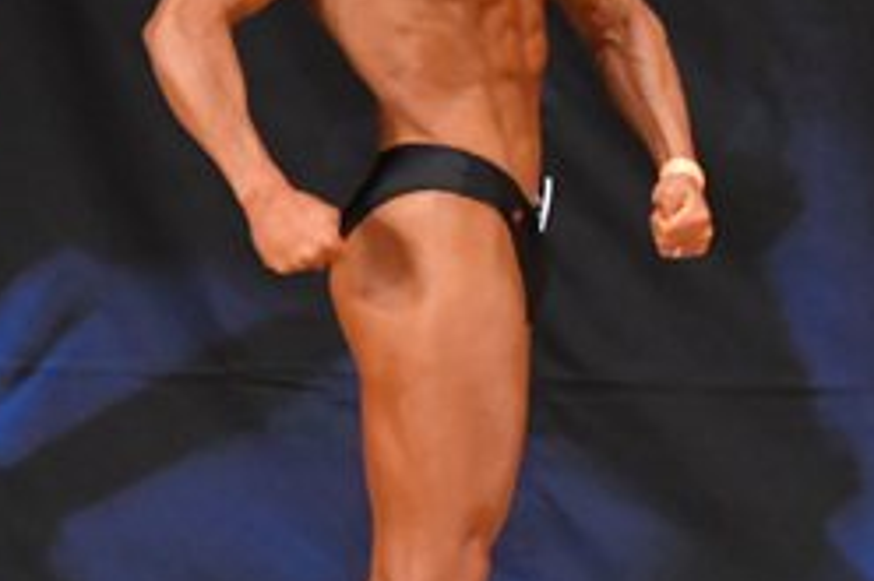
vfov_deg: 1.6
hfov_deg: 2.4
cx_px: 1027
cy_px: 271
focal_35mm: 844
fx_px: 20476
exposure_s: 1/400
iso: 5600
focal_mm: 180
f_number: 5.6
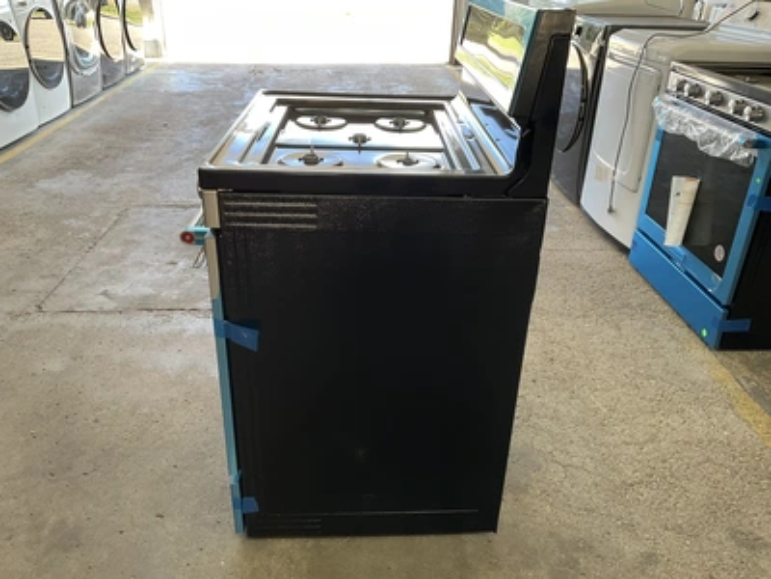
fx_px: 646
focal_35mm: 29
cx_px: 386
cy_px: 290
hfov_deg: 61.7
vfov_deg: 48.2
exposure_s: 1/60
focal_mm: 3
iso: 50
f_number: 1.8
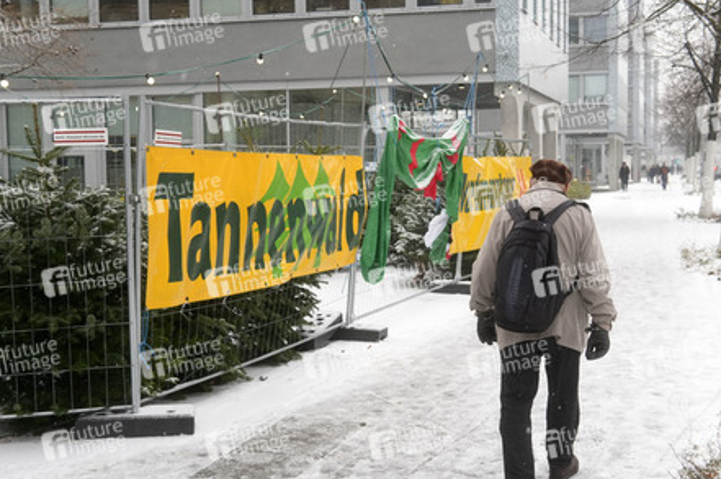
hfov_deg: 42.8
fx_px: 920
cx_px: 367
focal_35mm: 46
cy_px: 237
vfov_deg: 29.2
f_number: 4.5
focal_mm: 30
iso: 640
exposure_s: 1/250
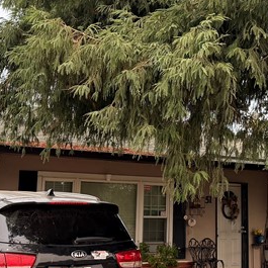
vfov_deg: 21.0
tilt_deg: +10.8
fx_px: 718
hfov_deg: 21.0
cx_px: 200
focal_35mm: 82
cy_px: 81
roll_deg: +0.1
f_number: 1.78
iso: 100
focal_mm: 6.76
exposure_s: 1/1192
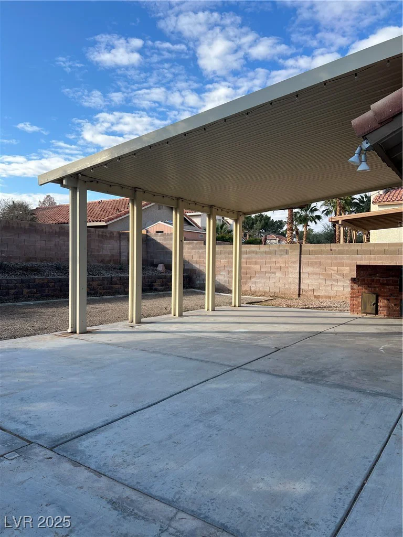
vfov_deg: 67.3
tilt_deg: -0.8
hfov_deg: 53.1
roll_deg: -0.8
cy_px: 268
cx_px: 202
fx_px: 404
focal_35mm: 26
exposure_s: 1/1698
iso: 50
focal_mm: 5.7
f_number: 1.5
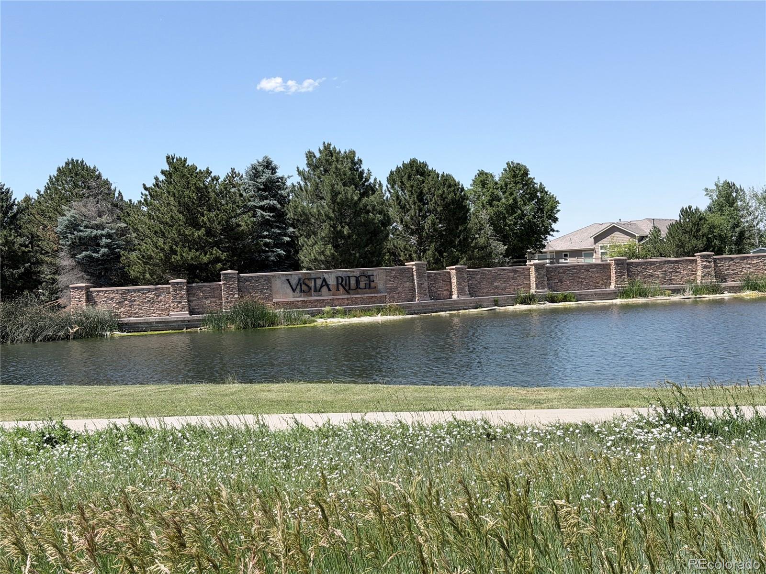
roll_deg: +3.5
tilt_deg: +0.5
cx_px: 383
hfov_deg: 39.7
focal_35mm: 48
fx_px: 1062
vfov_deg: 30.3
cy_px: 287
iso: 64
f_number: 1.78
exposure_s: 1/4329
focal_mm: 6.76
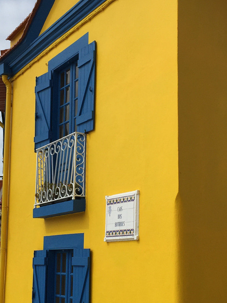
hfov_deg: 24.4
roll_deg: -1.8
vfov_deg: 32.0
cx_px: 104
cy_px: 187
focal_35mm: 60
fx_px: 524
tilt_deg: +9.9
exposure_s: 1/4950
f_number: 2.2
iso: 32
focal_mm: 4.15
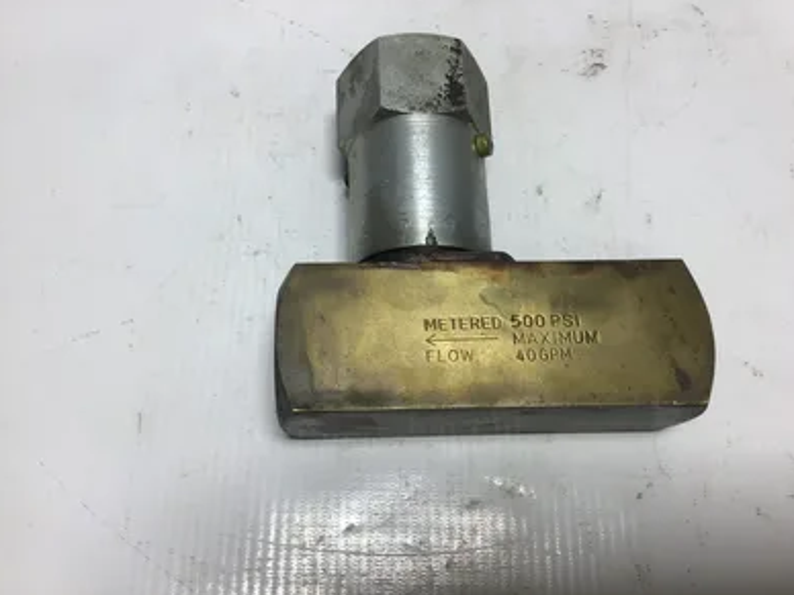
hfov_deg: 56.8
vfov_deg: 44.2
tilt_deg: -68.1
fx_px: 734
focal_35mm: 32
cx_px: 405
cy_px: 299
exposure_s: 1/201
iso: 25
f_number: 2.4
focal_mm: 3.3
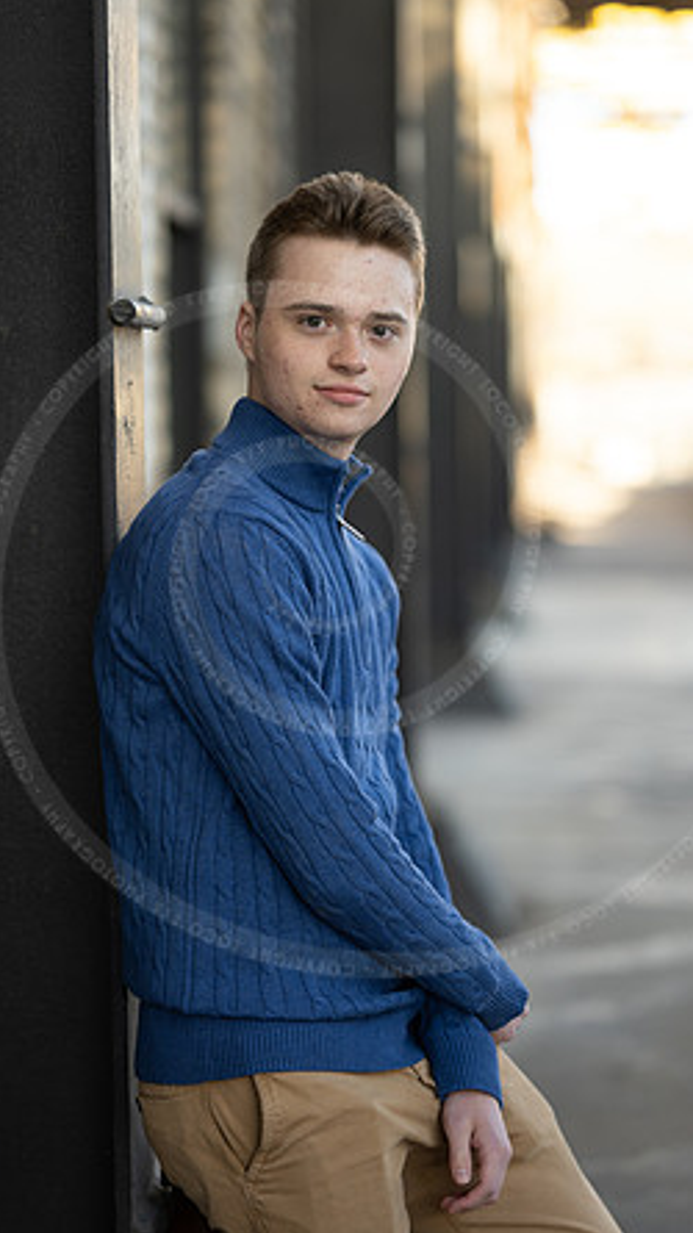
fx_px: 2943
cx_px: 349
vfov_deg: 23.7
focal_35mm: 90
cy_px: 618
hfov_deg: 13.4
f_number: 1.8
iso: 100
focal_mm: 85
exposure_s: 1/250
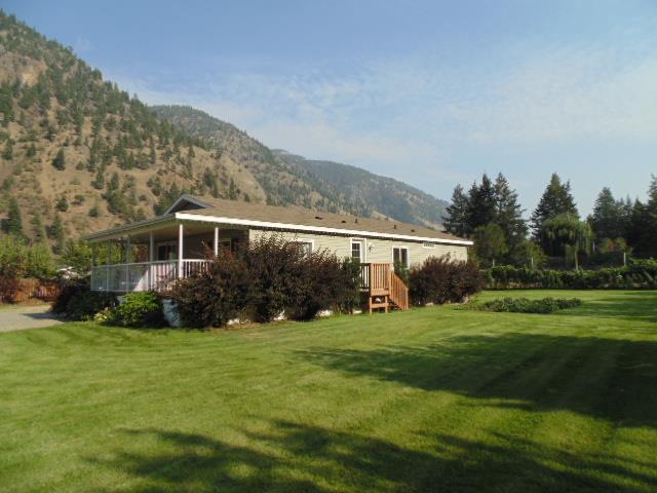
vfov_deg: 61.1
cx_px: 328
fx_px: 418
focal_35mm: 22
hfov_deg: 76.4
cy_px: 246
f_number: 3.1
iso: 80
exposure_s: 1/800
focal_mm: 4
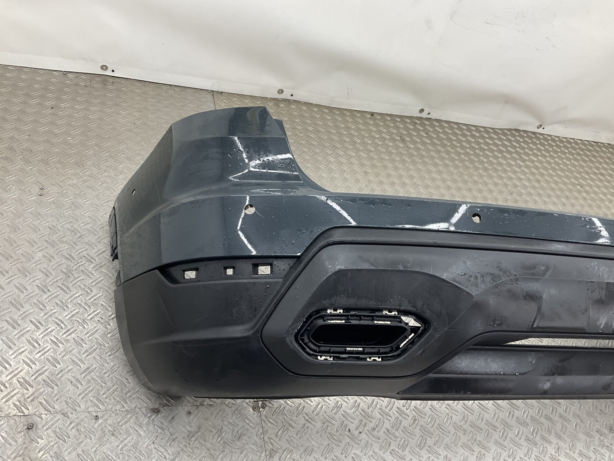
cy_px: 230
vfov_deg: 48.2
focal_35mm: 29
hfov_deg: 61.7
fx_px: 514
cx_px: 307
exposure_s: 1/100
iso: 40
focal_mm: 3
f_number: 1.8
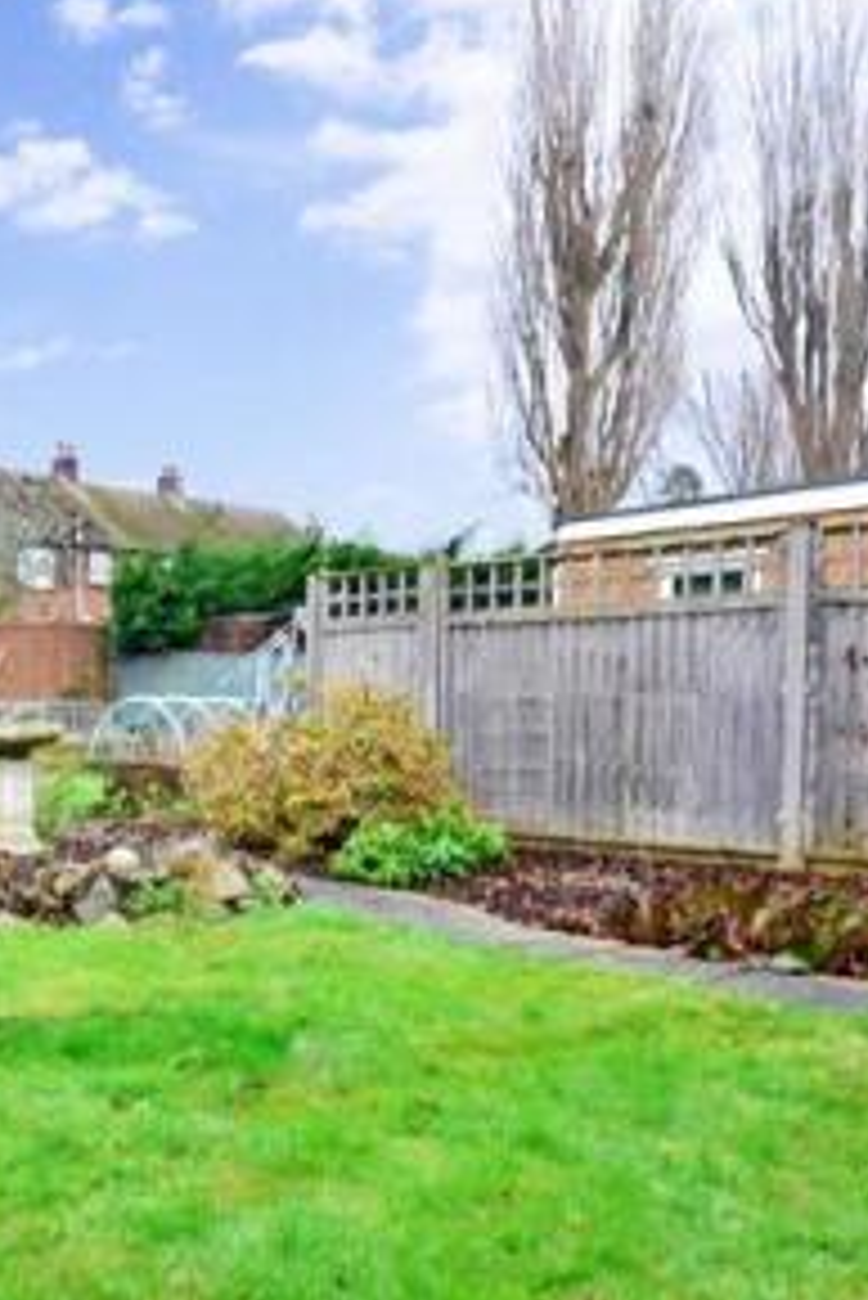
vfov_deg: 55.4
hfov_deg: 33.8
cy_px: 776
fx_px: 1228
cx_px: -90
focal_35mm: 34
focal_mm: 10
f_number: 11
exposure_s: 1/13
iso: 200
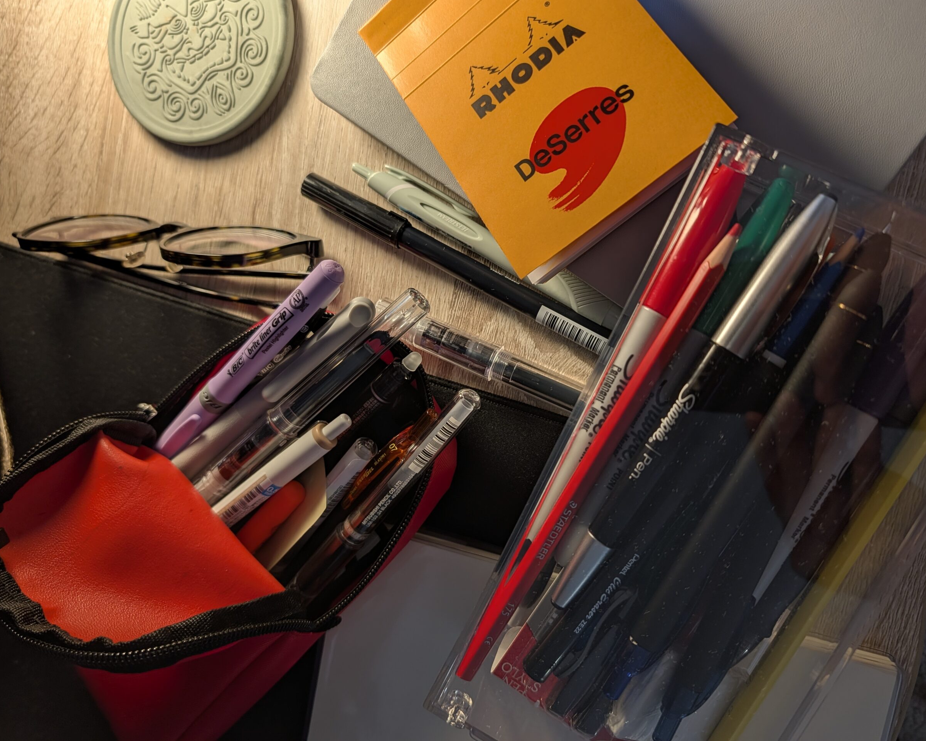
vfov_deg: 56.8
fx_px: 685
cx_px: 472
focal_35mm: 25
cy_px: 370
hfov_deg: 68.1
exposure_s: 1/44.9
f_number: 1.68
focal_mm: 6.9
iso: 39
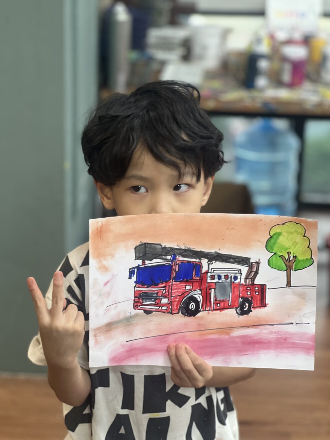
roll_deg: -1.3
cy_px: 218
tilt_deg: -20.3
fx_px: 991
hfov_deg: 18.9
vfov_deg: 25.0
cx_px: 164
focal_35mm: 78
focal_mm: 9
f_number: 2.8
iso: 125
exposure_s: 1/33
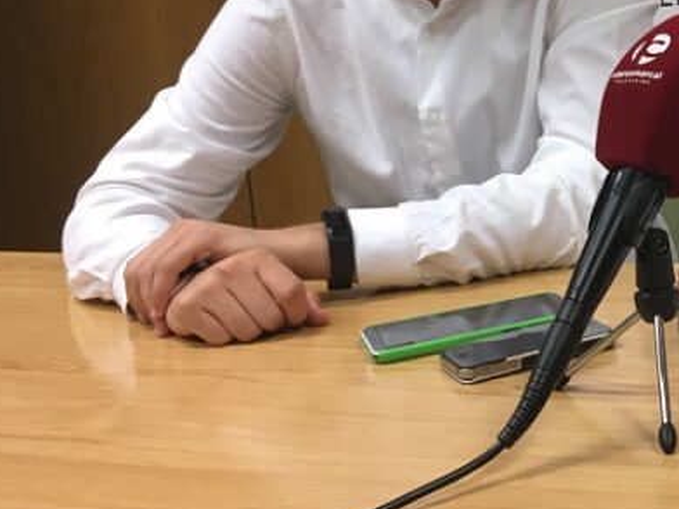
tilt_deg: -3.3
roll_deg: +5.3
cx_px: 708
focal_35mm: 71
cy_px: 9
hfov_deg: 25.8
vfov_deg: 20.1
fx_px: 1393
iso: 80
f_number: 2.2
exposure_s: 1/33
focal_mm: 4.15
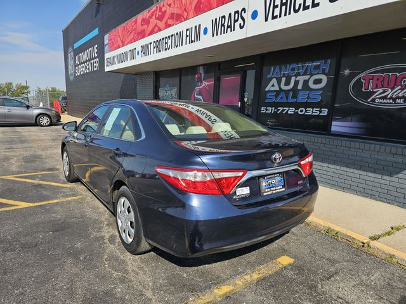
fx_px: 270
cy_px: 152
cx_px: 203
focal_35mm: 23
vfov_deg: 58.9
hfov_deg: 73.9
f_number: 1.7
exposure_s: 1/657
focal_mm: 6.3
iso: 10
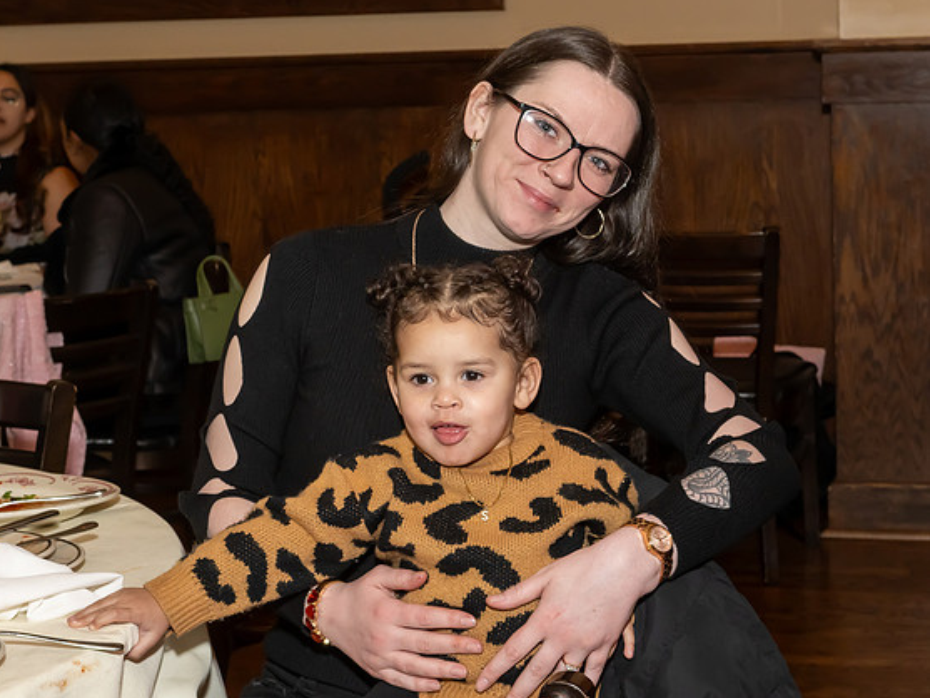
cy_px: 327
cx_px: 492
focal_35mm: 84
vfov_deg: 17.6
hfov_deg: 23.3
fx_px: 2257
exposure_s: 1/250
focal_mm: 48
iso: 640
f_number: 8
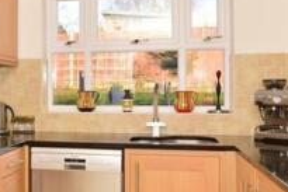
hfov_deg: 39.4
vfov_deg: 28.1
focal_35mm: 48
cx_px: 56
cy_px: 85
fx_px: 384
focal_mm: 10
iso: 400
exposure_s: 1/200
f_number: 11
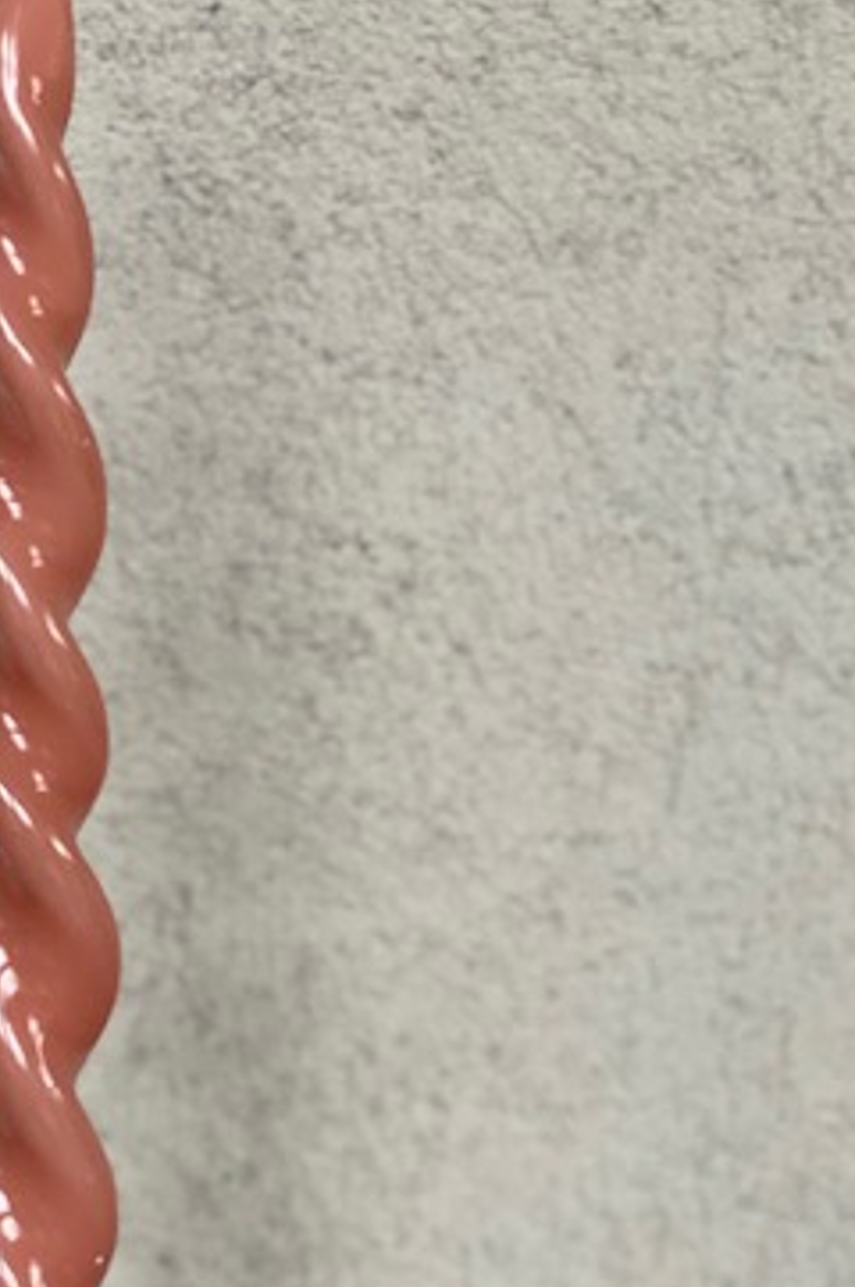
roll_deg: -0.5
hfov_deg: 14.1
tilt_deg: -18.1
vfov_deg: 21.2
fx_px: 3426
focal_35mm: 96
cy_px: 766
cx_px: 142
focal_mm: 6
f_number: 2
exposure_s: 1/118
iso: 250
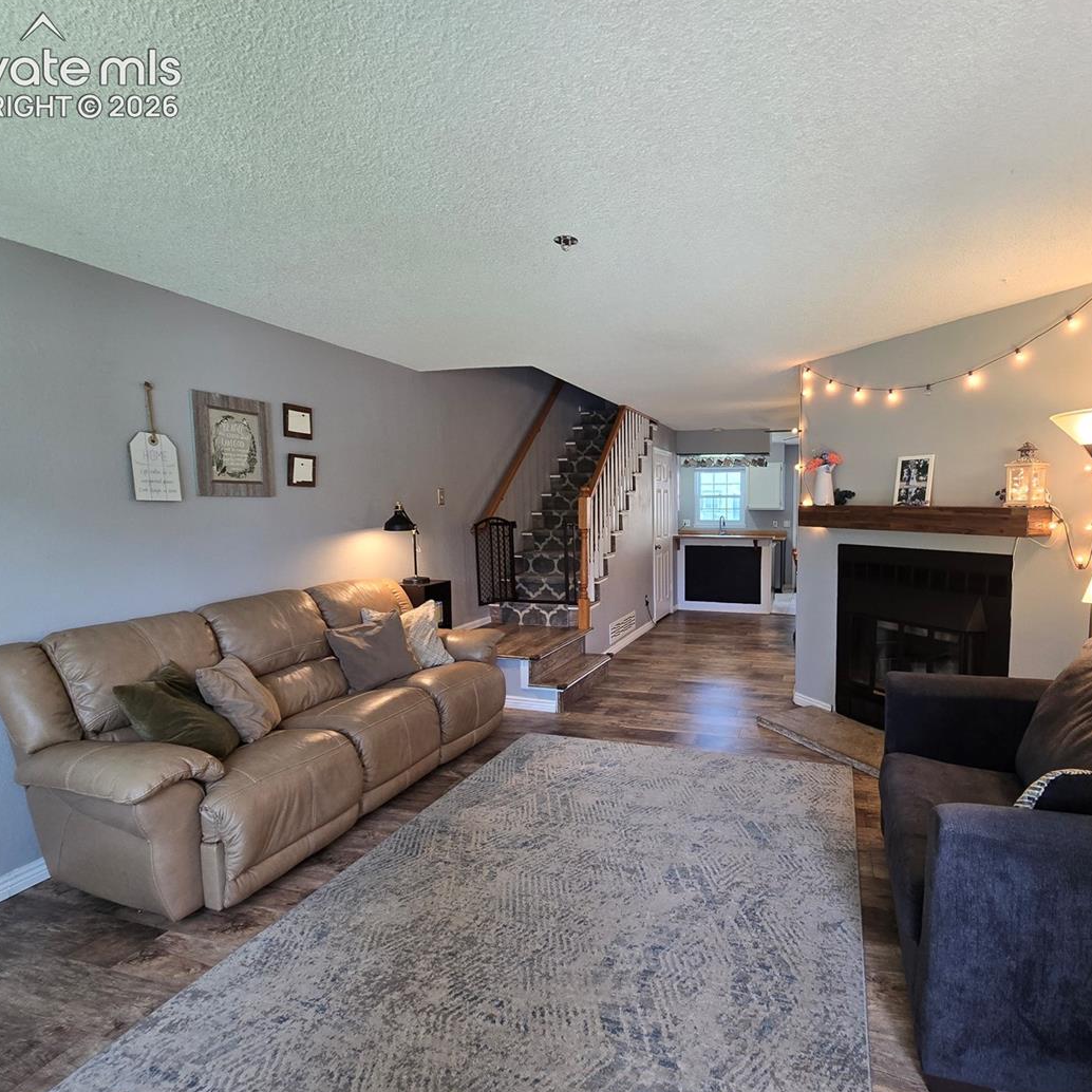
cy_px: 557
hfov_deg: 86.4
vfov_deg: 87.4
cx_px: 652
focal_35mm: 16
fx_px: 571
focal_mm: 2.2
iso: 125
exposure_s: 1/60
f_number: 2.2
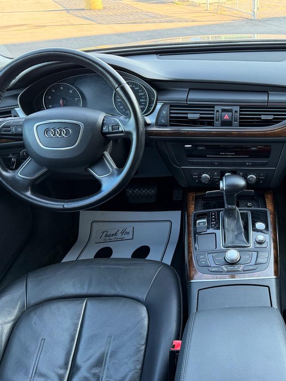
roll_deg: +1.5
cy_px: 187
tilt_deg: -30.8
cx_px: 241
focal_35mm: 33
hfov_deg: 40.6
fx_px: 364
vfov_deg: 55.4
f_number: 1.78
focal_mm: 6.76
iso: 200
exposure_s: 1/121
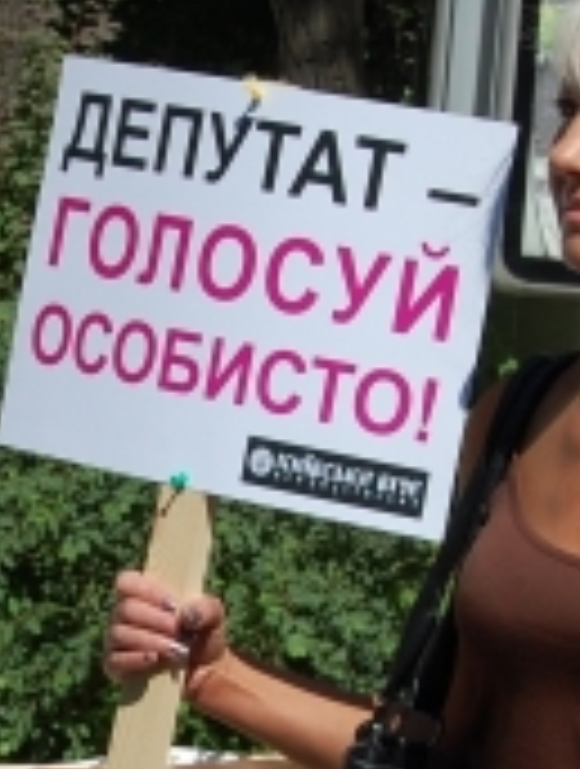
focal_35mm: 215
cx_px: -9
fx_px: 4785
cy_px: 594
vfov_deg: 9.2
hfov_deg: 6.9
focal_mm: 34
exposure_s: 1/400
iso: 200
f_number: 10
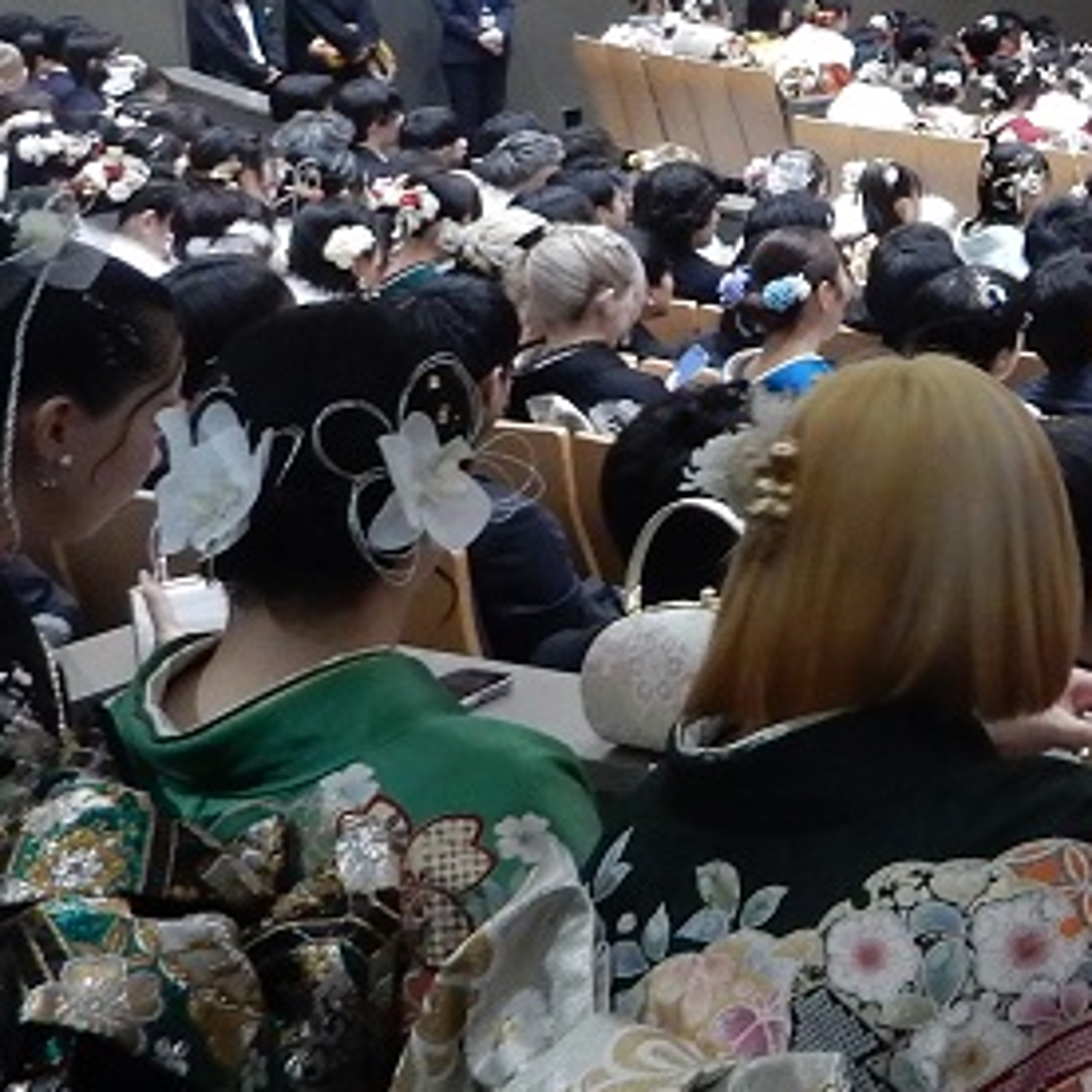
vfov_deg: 20.8
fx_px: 2855
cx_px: 1820
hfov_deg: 18.2
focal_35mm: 80
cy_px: -44
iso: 360
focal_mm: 4.5
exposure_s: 1/30
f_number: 3.7
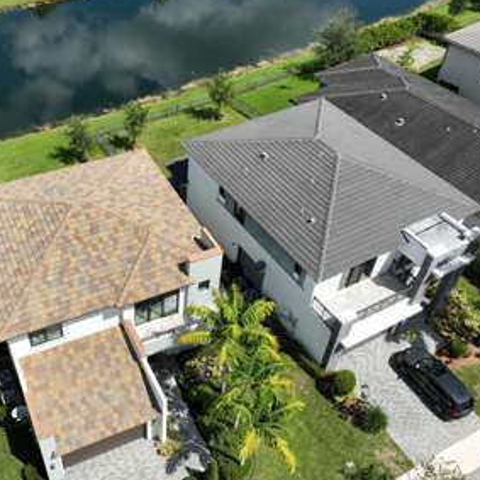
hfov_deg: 45.2
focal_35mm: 36
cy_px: 240
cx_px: 151
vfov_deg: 46.0
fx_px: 565
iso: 140
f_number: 2.8
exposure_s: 1/2500
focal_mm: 12.29
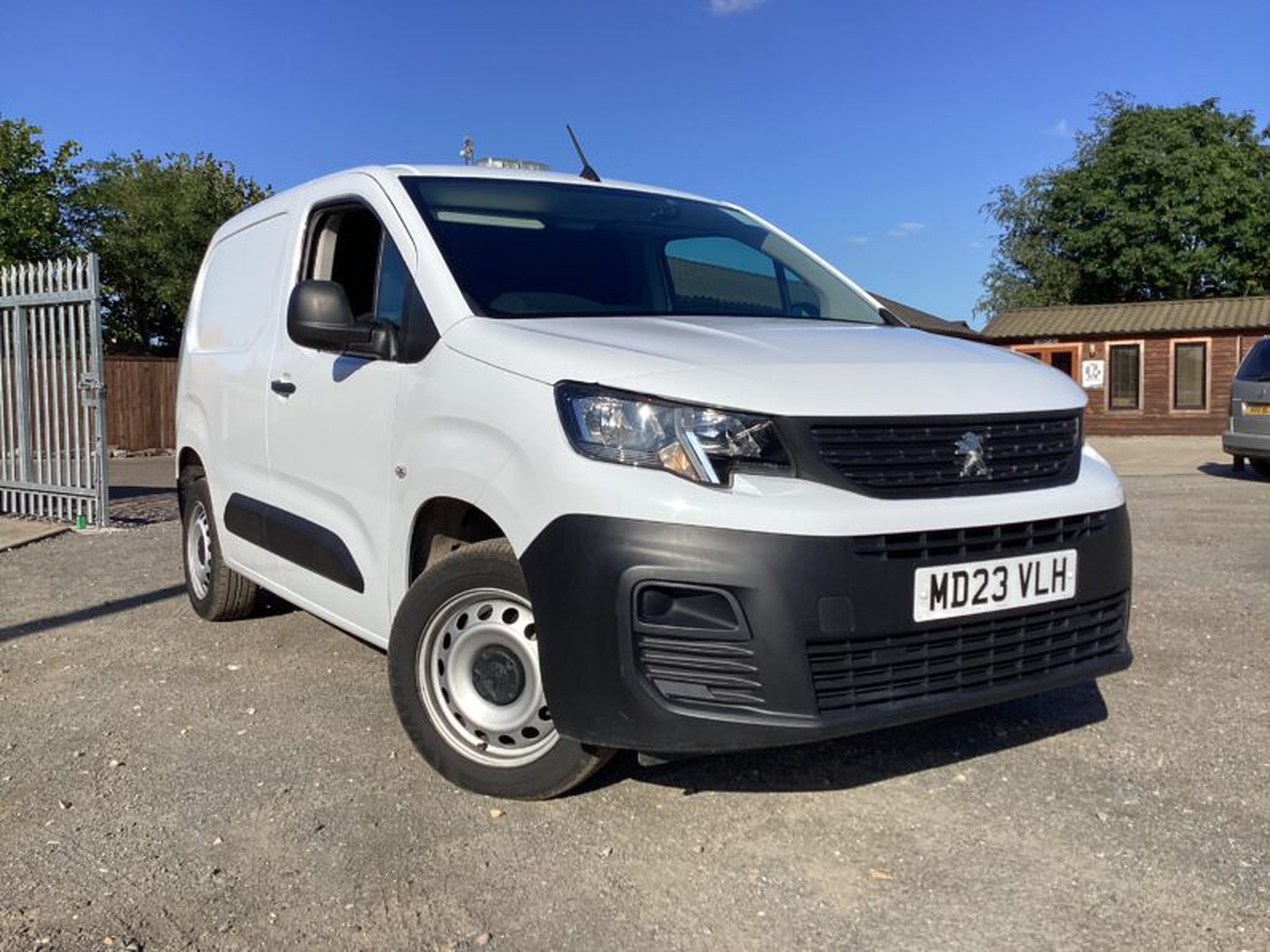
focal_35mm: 31
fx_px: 1137
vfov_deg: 45.4
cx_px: 635
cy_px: 476
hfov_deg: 58.4
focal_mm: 3.3
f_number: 2.4
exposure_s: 1/2203
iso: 25
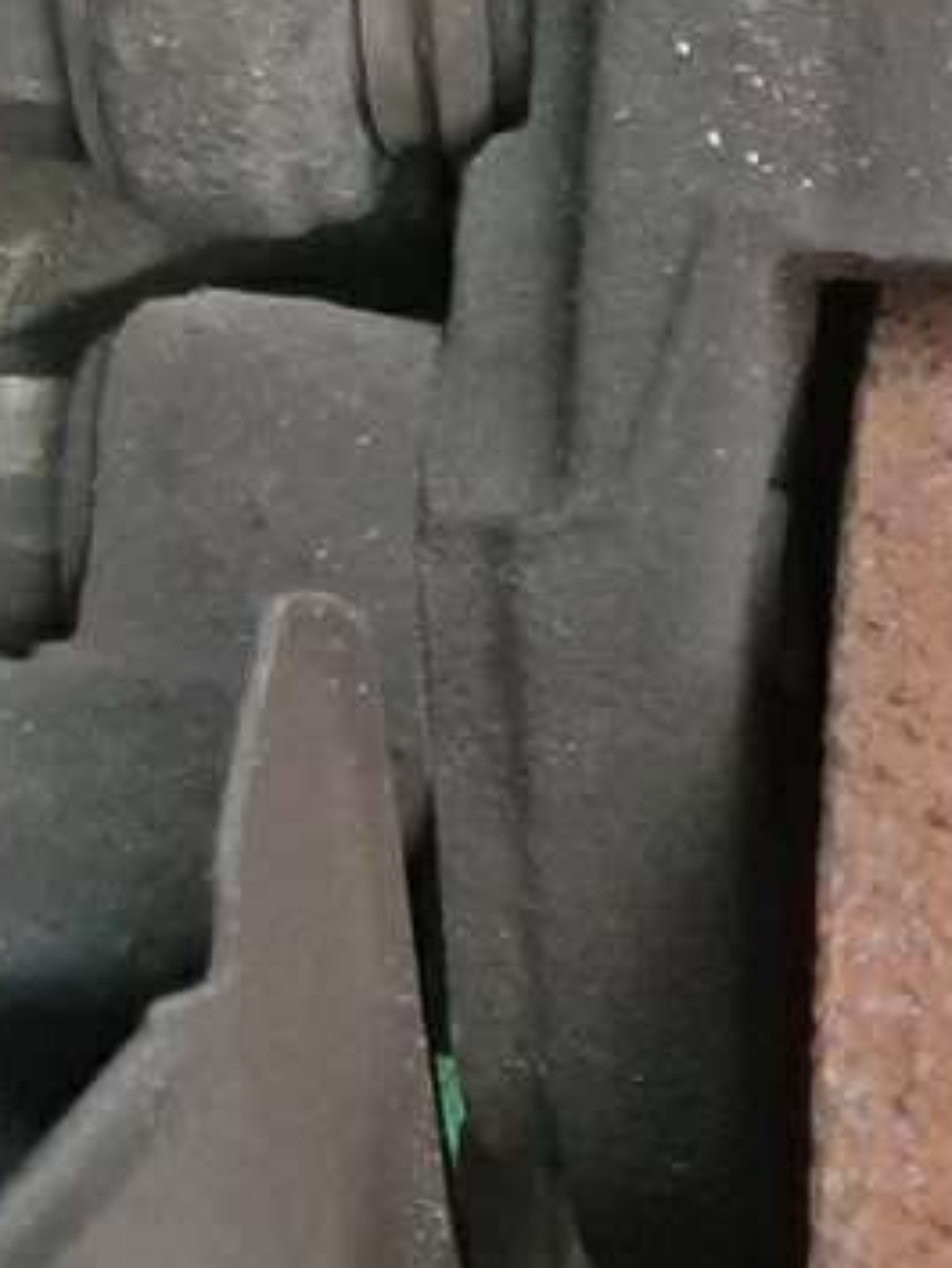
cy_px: 1857
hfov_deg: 12.7
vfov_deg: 16.9
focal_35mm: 106
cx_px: 1721
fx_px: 3885
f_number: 1.7
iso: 180
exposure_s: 1/50
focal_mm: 3.93
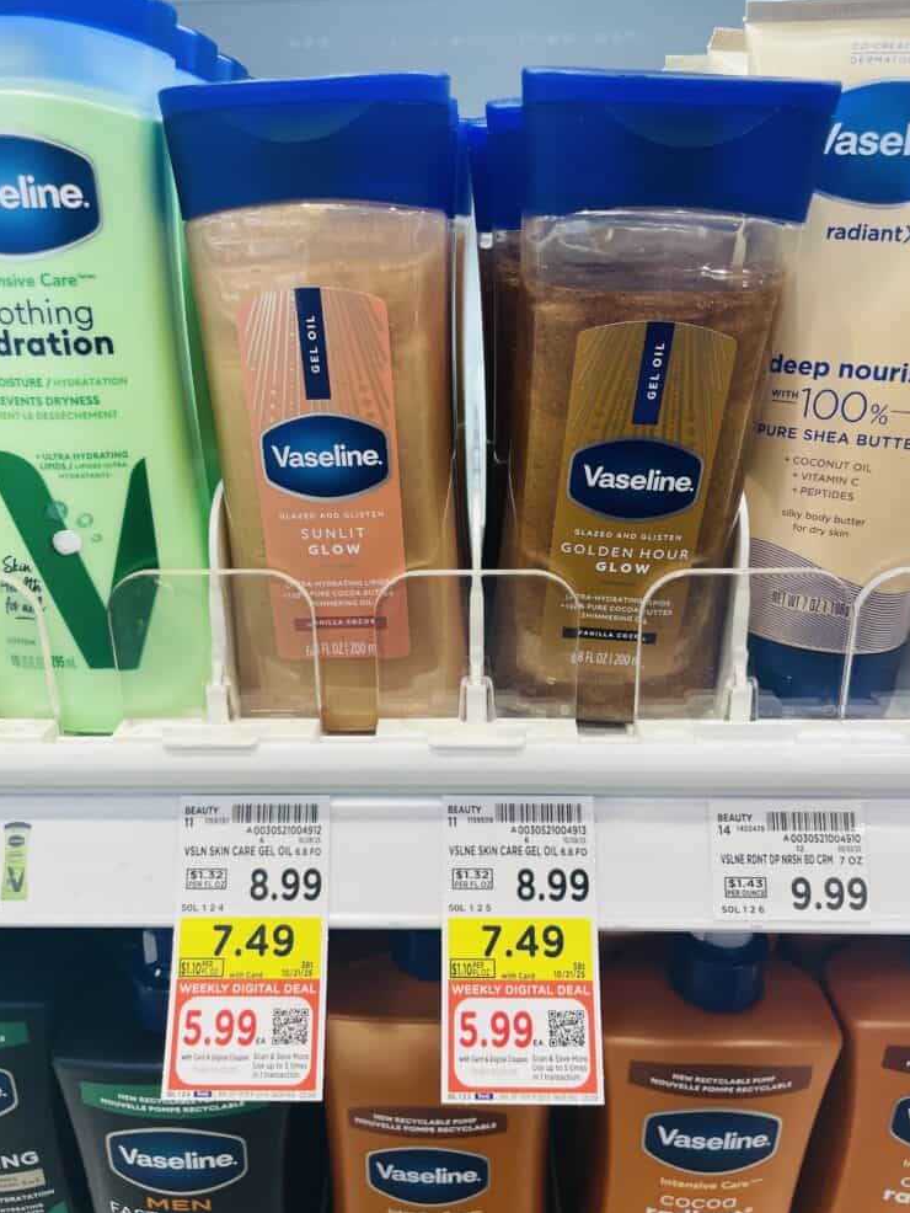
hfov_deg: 51.4
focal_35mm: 27
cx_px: 448
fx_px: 946
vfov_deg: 65.3
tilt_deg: -21.4
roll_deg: +1.8
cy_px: 606
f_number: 1.6
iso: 100
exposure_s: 1/120
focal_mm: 4.2
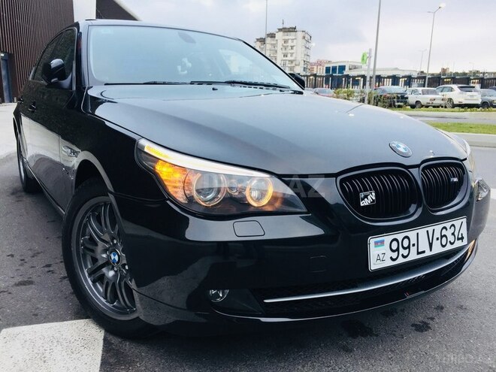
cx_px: 248
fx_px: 416
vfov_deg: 48.2
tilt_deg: -12.3
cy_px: 186
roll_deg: -1.0
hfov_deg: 61.7
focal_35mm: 29
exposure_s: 1/100
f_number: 2.2
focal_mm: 4.15
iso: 40
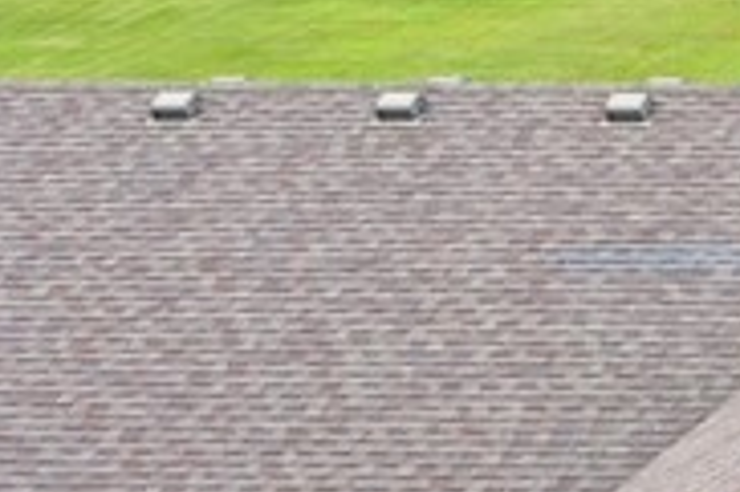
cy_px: 793
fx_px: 3430
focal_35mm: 167
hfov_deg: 11.1
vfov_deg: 8.0
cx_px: 1508
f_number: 5
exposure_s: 1/240
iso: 100
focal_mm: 10.26
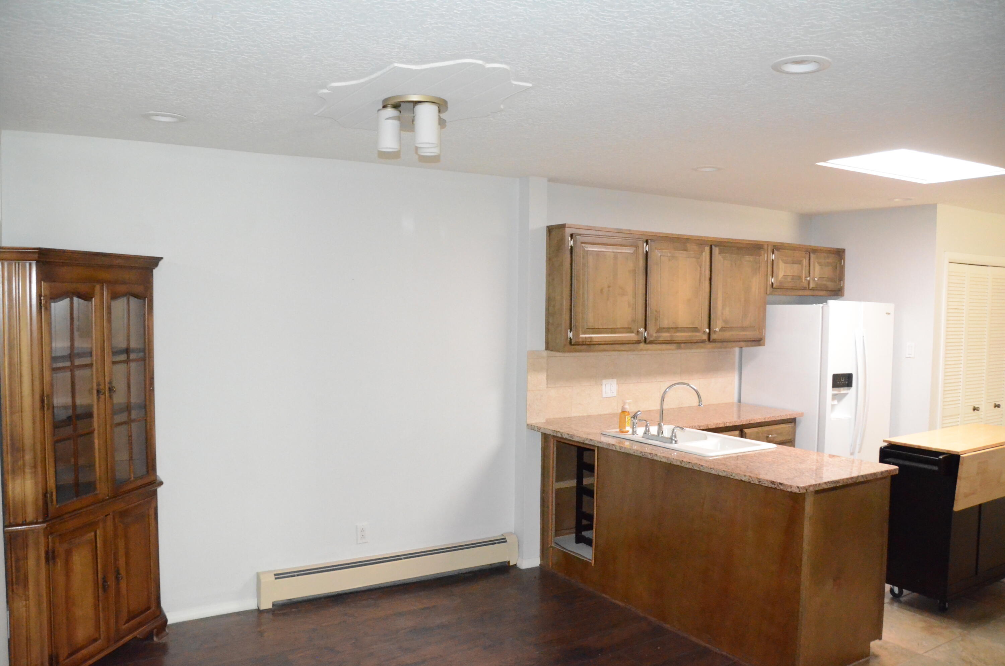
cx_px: 502
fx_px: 752
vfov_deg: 47.7
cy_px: 333
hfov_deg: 67.5
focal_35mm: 27
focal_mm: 18
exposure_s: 1/320
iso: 6400
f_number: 3.5
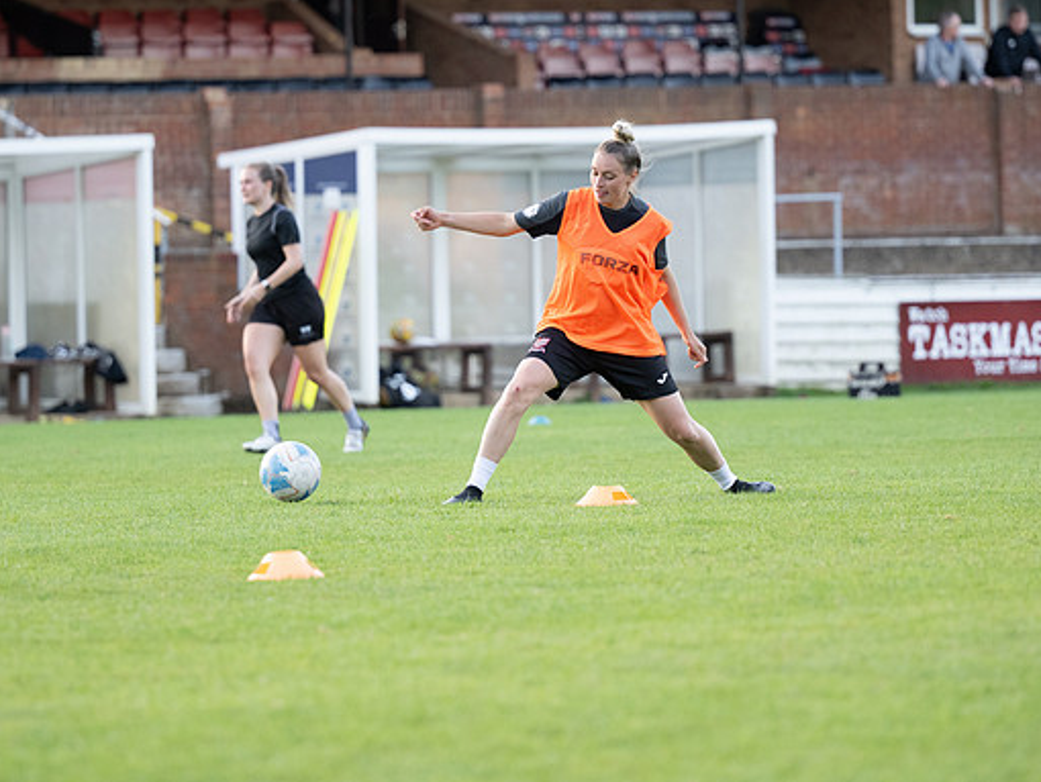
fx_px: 7131
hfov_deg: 8.3
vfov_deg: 6.3
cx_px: 525
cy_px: 390
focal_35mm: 237
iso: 1000
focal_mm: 145
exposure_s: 1/500
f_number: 2.8
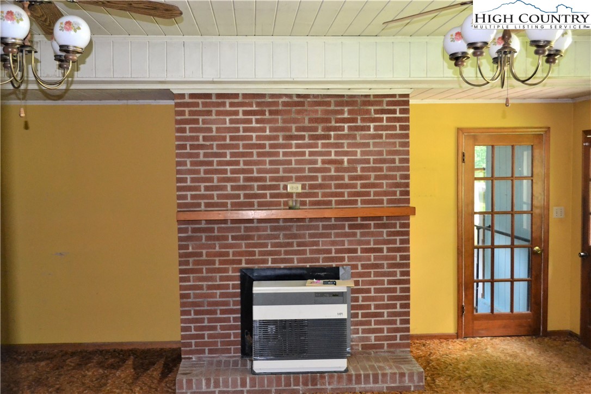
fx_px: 591
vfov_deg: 36.9
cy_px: 197
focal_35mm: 36
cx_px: 296
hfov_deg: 53.1
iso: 3200
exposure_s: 1/60
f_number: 4
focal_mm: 24
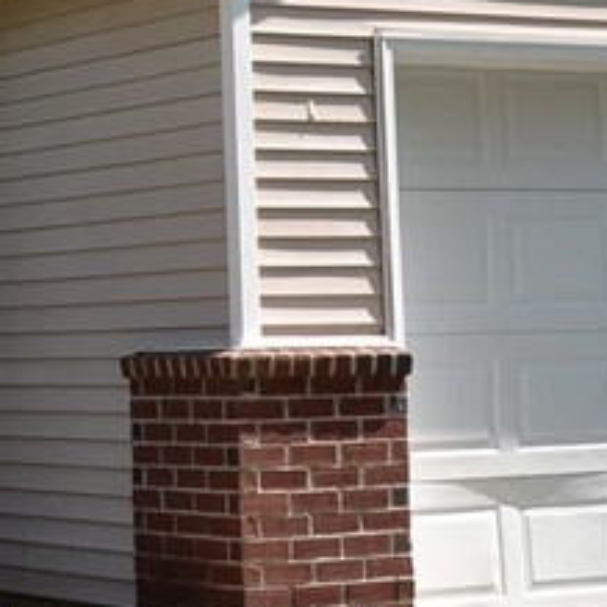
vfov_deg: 12.4
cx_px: -114
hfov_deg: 12.3
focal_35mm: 139
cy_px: -55
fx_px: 2758
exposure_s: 1/200
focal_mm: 22
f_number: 7.1
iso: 100
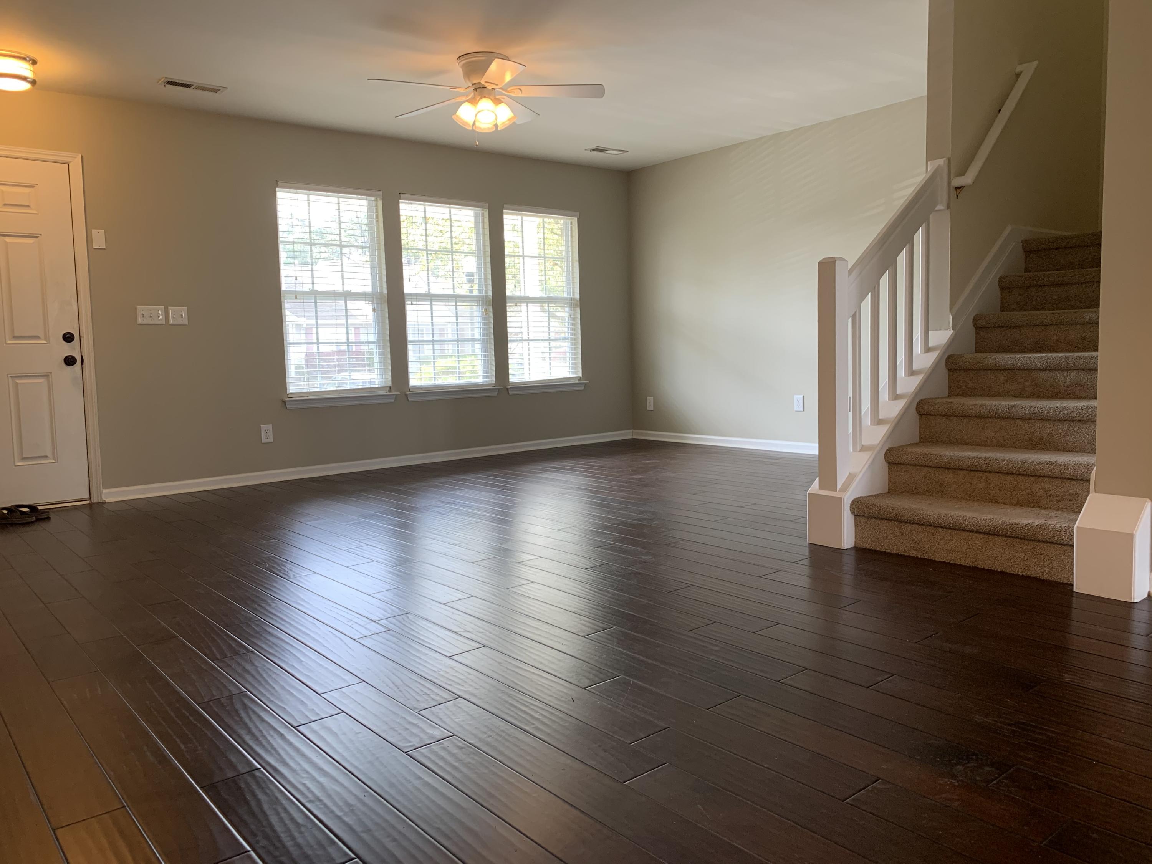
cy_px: 432
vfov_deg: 53.1
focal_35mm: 26
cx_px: 576
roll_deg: +1.2
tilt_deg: -4.6
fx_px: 865
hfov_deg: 67.3
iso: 80
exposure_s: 1/120
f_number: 1.8
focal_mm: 4.25
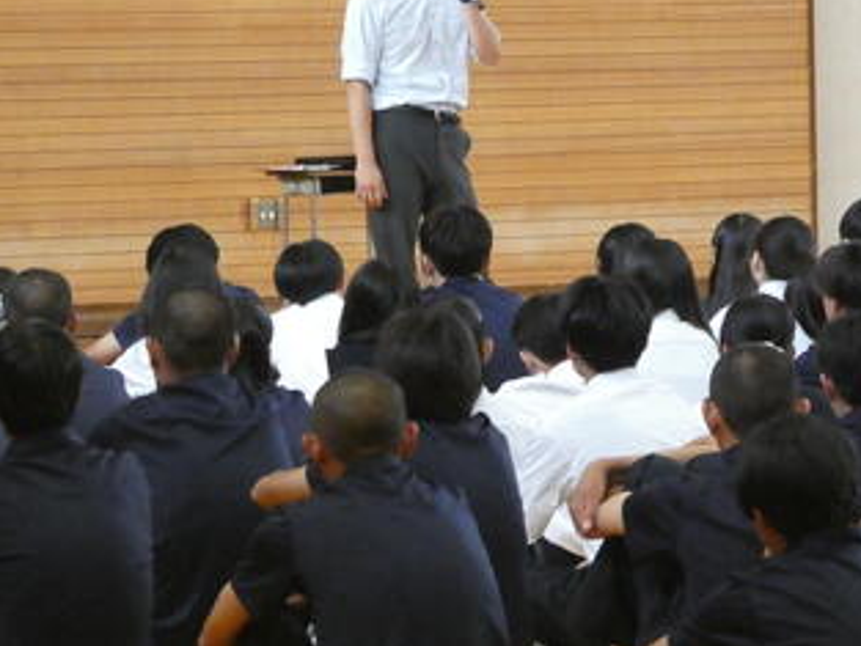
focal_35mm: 277
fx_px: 6892
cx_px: 413
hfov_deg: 7.1
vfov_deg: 5.4
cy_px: 236
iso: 3200
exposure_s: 1/160
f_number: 5.5
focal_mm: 38.9
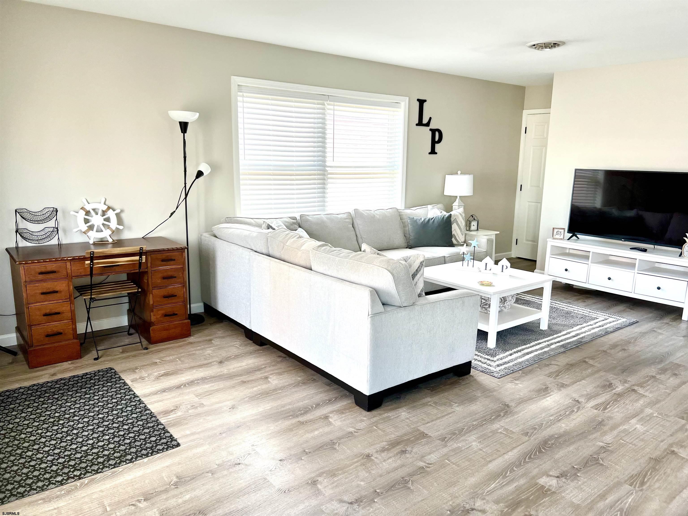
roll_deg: -1.1
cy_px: 258
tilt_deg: -11.2
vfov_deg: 53.1
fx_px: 517
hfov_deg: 67.3
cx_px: 344
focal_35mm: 26
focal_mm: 5.7
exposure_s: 1/121
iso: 80
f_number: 1.5
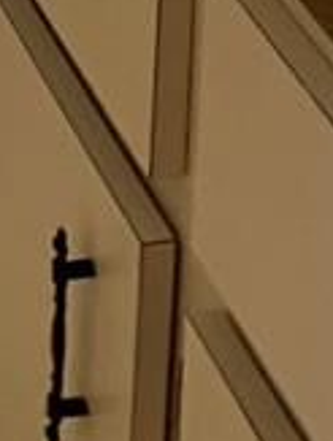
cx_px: -544
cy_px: -1080
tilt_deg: -7.8
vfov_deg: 8.1
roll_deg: -0.7
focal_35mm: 191
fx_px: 2440
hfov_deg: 7.2
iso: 50
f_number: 1.8
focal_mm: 4.25
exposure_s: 1/60
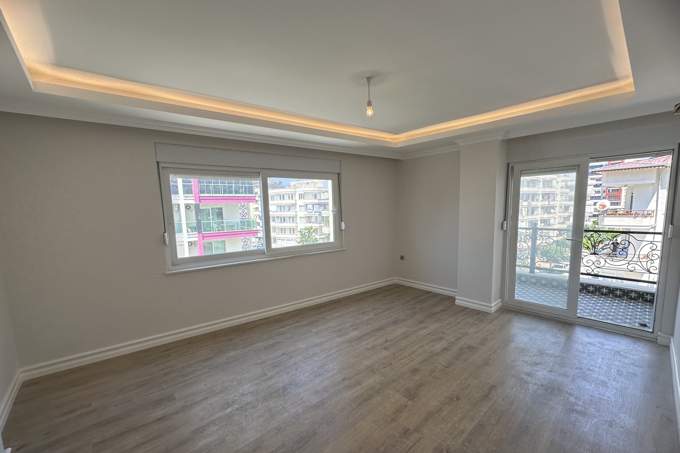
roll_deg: +1.7
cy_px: 242
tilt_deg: -6.2
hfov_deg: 100.4
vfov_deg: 77.2
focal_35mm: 15
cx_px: 350
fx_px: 283
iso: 40
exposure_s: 1/265
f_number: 2.2
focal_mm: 2.22
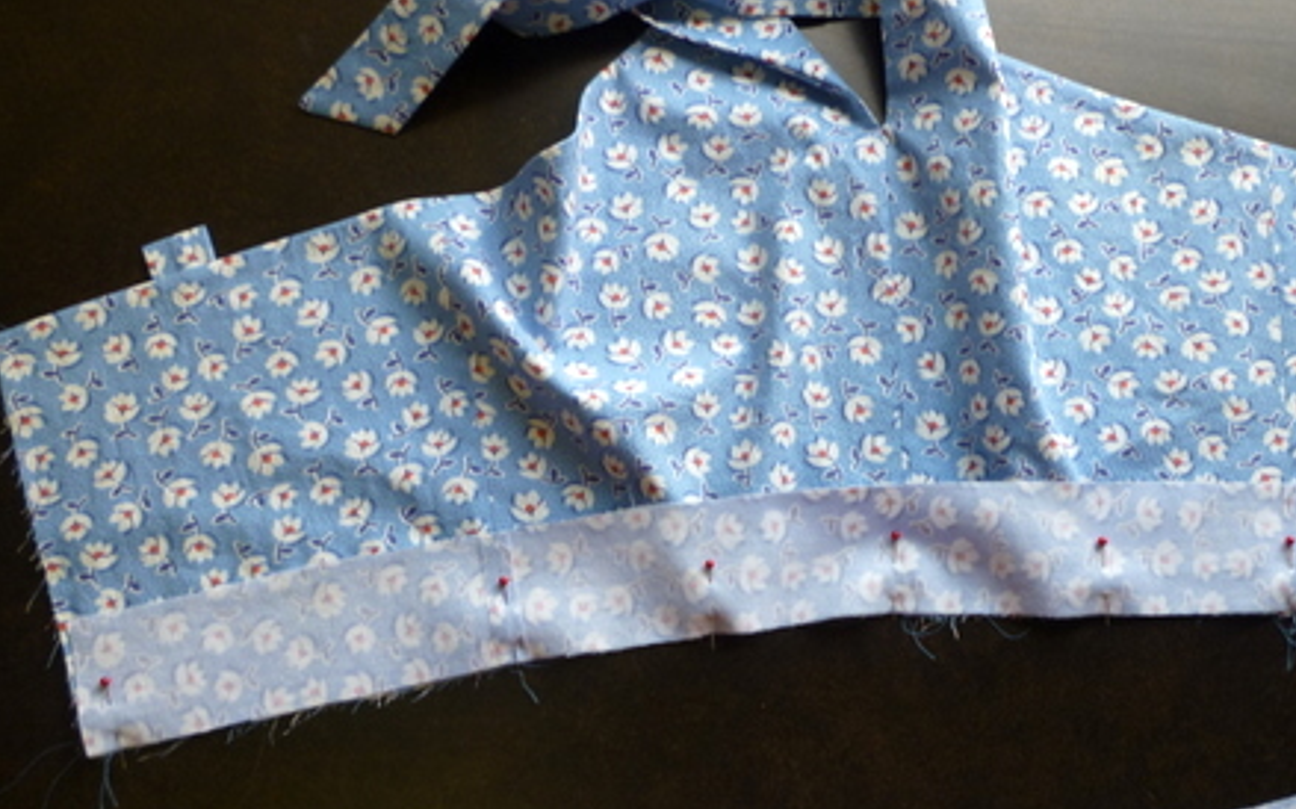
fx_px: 1483
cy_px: 472
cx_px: 862
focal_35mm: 42
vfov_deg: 30.5
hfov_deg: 46.5
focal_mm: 5.2
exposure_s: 1/60
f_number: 3.3
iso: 80
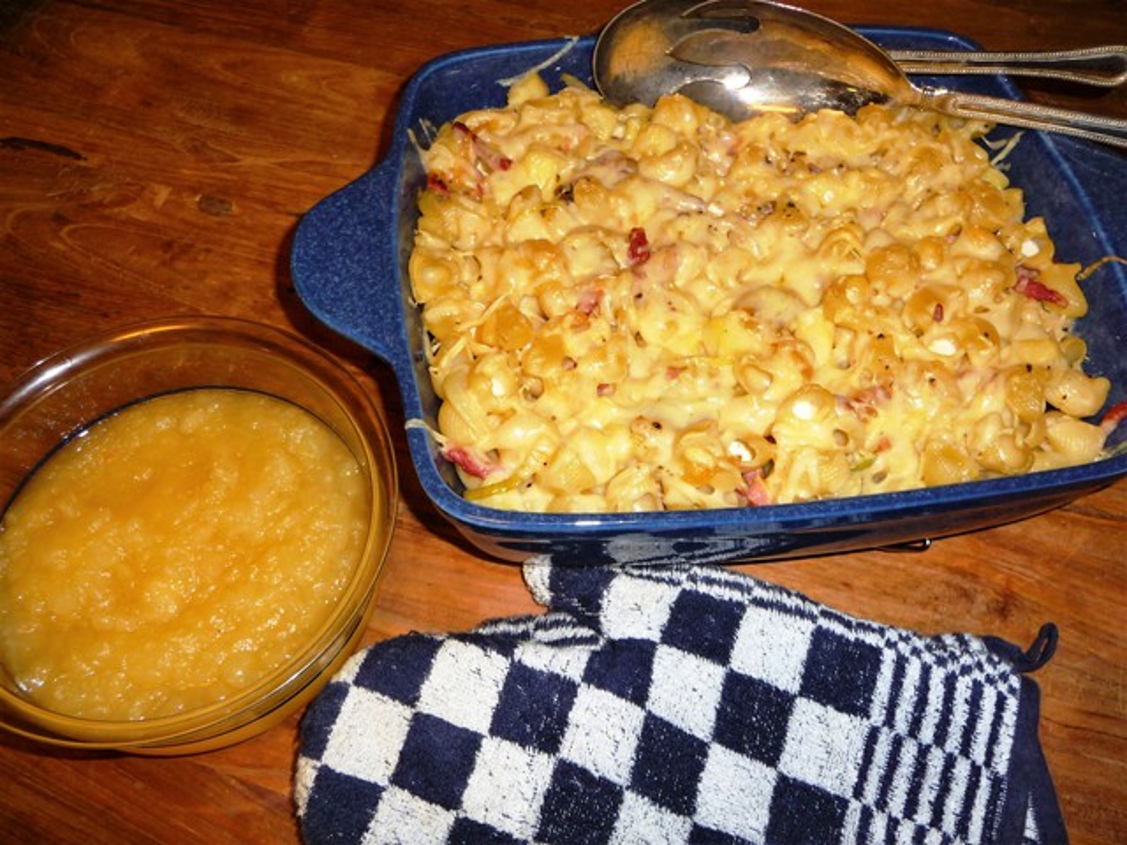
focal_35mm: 34
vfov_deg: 41.8
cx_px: 564
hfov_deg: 54.0
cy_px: 422
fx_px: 1107
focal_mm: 5.6
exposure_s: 1/30
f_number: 3.6
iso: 100
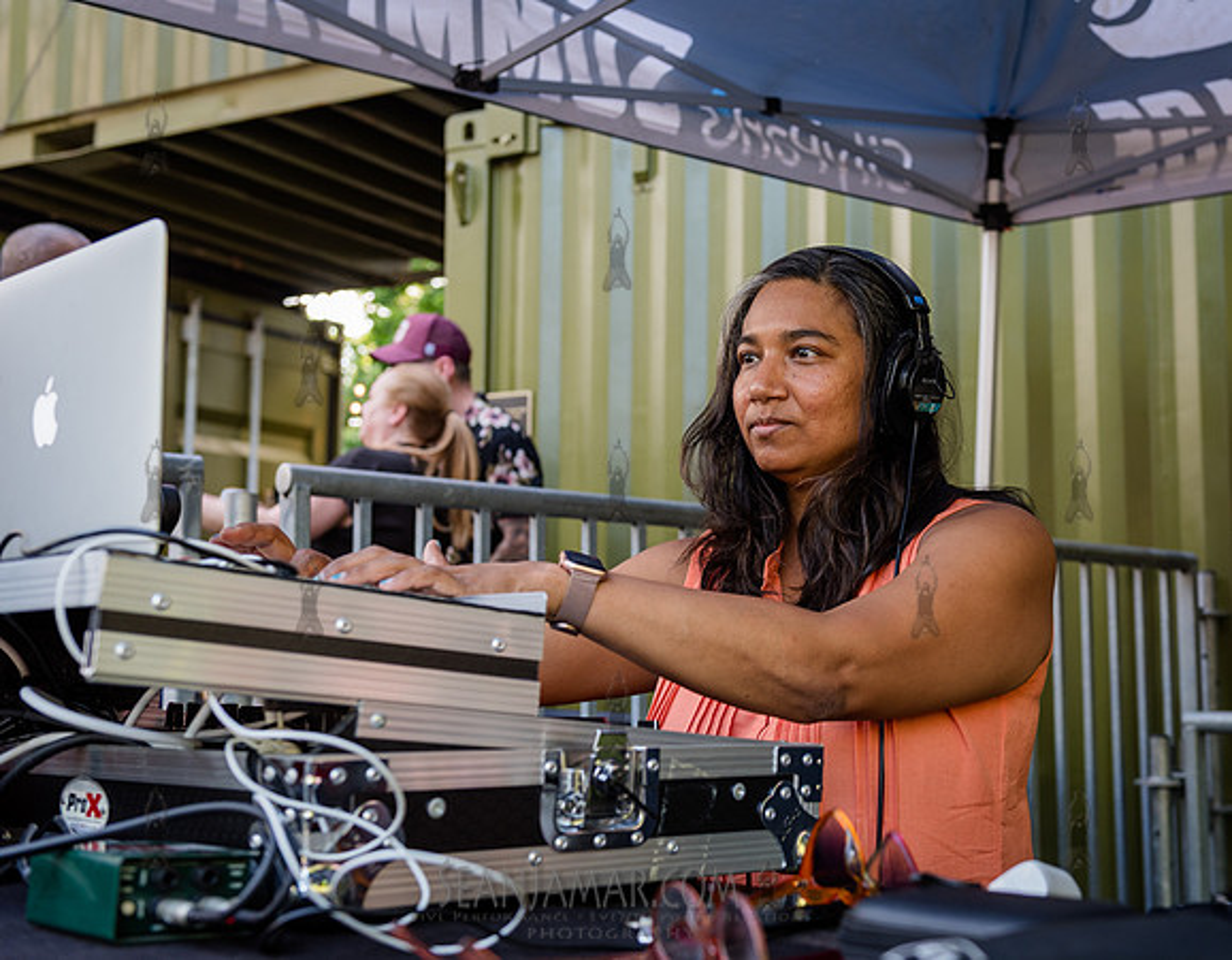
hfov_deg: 40.7
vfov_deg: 32.5
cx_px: 778
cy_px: 476
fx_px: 1645
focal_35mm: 46
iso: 400
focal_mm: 38
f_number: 3.5
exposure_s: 1/125
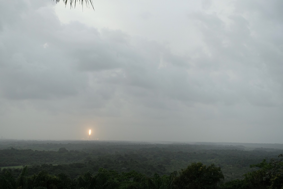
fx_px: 550
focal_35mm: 70
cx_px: 142
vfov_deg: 19.5
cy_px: 94
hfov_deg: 28.8
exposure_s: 1/250
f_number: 4
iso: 125
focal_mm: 25.7
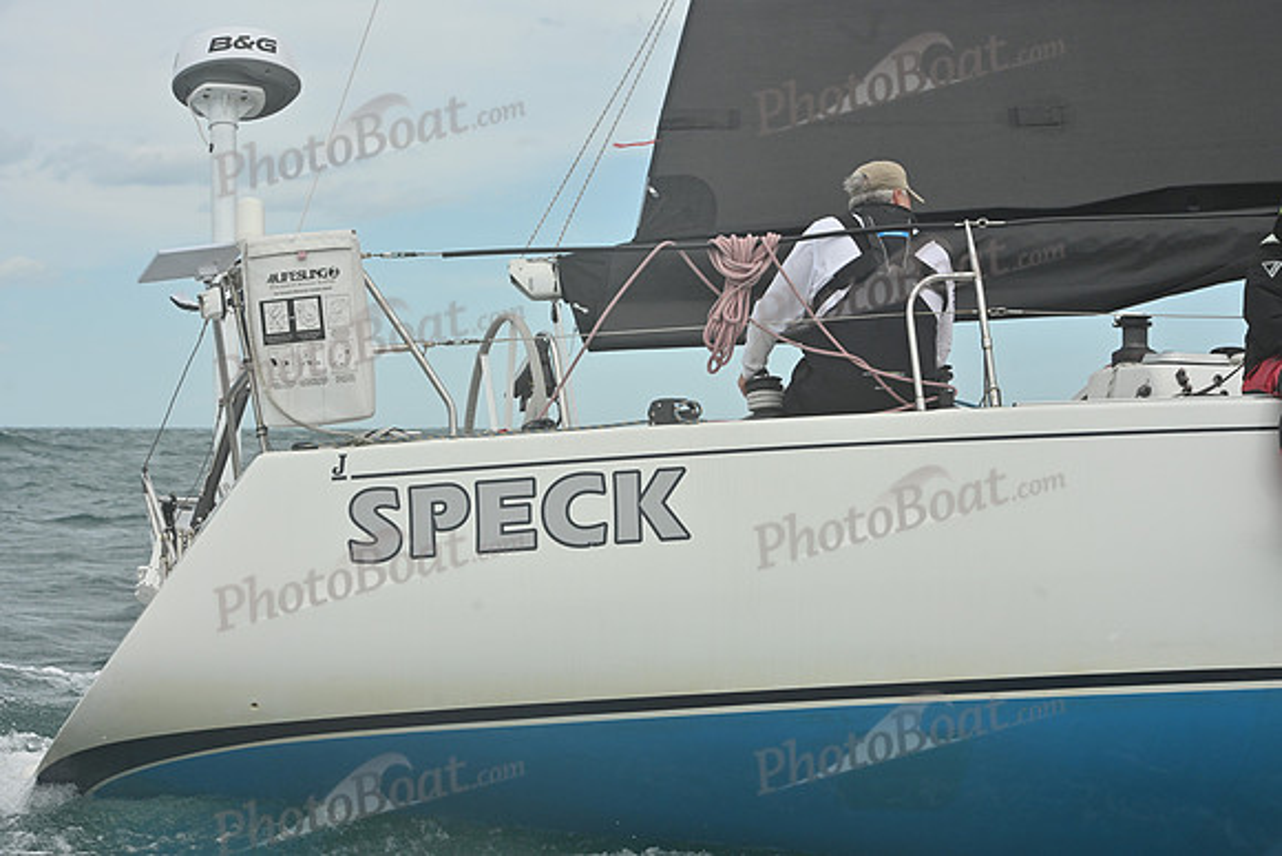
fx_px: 2921
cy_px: 428
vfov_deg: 16.7
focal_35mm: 82
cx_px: 641
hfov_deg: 24.8
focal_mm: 82
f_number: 10
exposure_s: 1/1250
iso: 320
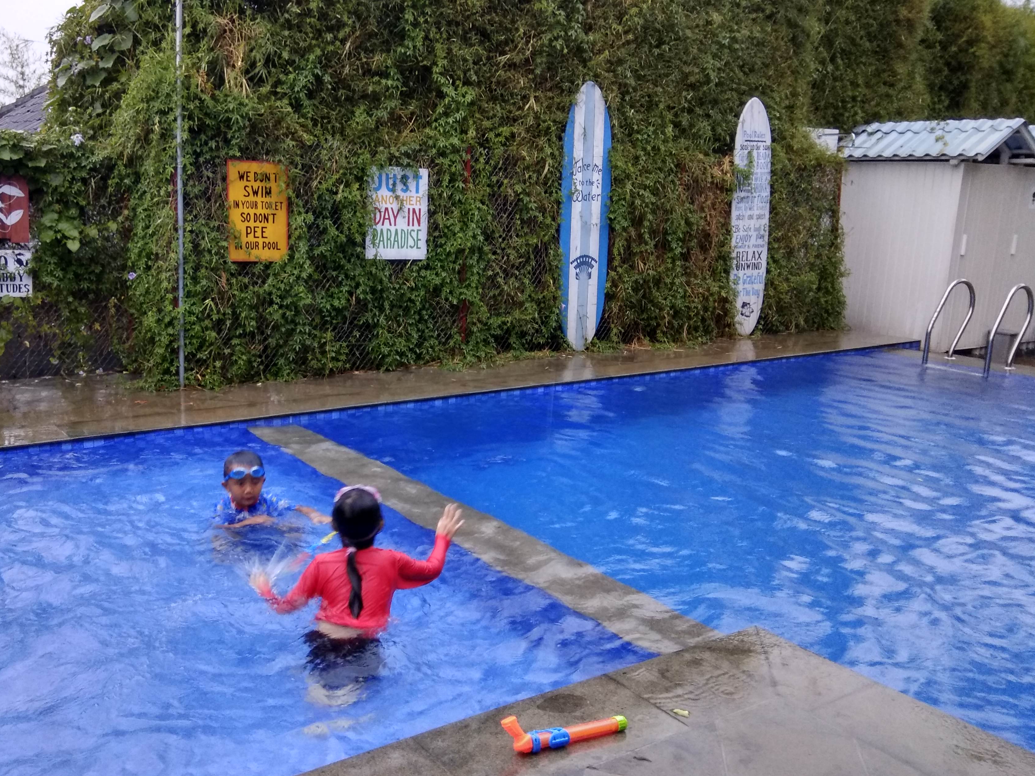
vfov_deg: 53.1
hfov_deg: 66.5
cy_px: 402
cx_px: 403
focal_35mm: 26
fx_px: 777
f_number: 2
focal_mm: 3.57
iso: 400
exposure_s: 1/25
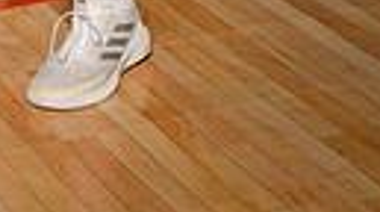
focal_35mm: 161
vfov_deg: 6.7
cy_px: -442
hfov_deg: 13.1
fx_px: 1619
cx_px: -41
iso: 1000
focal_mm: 44
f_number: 7.1
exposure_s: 1/320
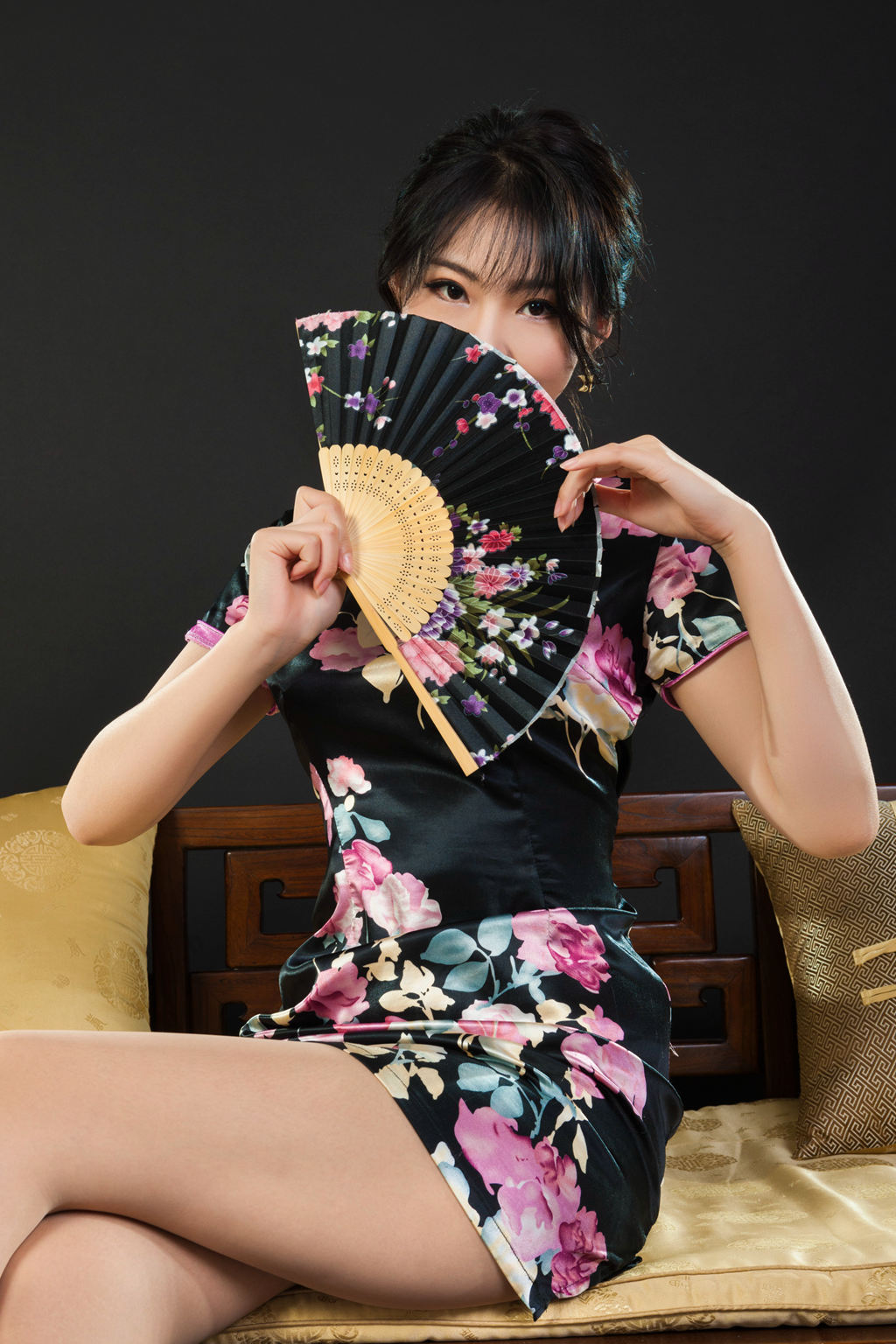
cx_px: 448
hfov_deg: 22.6
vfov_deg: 33.4
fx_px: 2240
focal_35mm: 60
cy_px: 672
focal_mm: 60
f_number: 13
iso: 320
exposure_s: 1/125
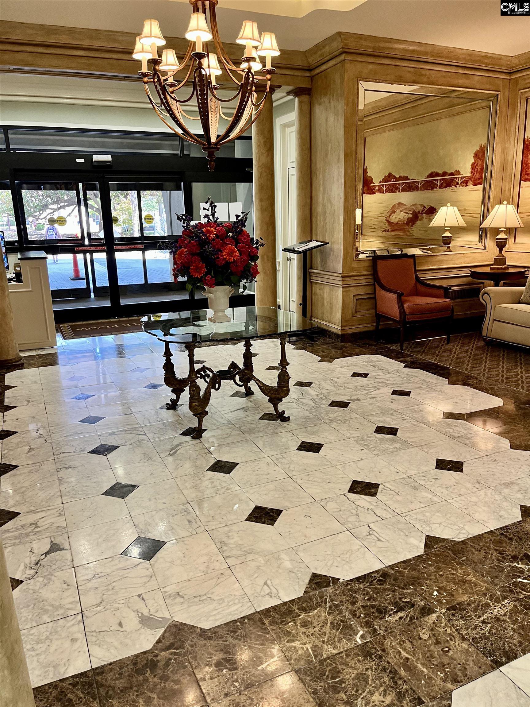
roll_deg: +1.8
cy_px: 354
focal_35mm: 26
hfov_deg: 53.1
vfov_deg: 67.3
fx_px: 531
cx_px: 265
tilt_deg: -14.0
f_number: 1.6
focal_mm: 5.1
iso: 125
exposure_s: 1/60
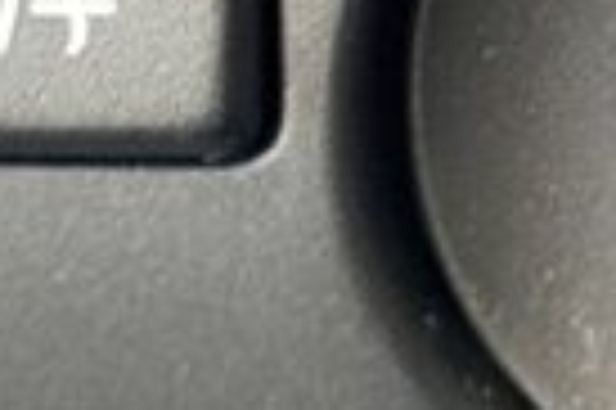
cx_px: 908
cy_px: 5
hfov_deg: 5.1
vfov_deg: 3.4
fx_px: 6922
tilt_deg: -16.4
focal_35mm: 405
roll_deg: -2.0
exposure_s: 1/25
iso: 320
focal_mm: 5.96
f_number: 1.6
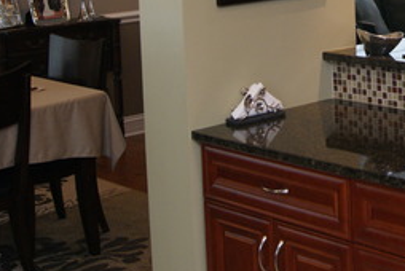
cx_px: 403
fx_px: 935
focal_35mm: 83
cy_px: -45
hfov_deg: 23.4
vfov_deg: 15.9
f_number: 5.6
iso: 400
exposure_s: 1/60
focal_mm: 22
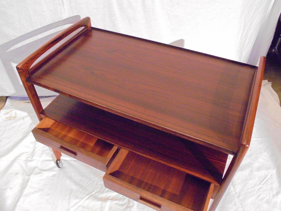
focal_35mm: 29
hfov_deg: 61.7
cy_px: 106
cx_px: 140
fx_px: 235
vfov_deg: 48.2
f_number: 3.7
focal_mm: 5.3
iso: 800
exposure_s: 1/15
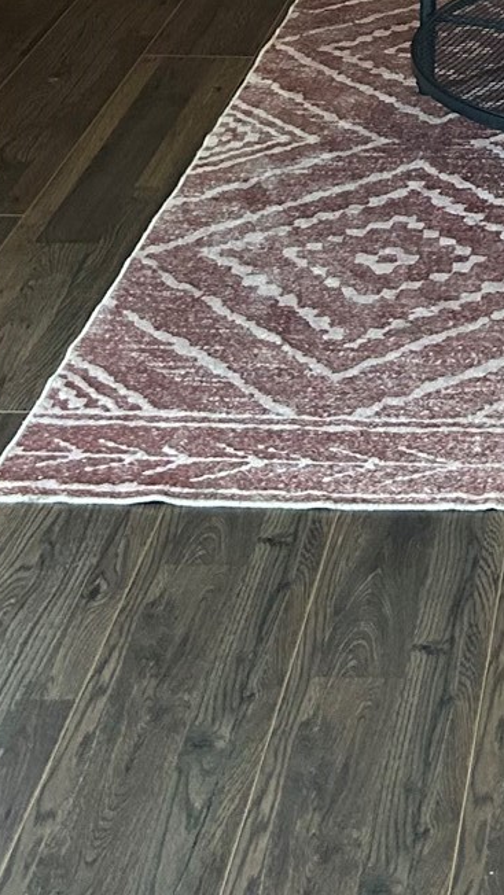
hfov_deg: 13.0
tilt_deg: -6.9
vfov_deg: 20.5
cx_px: 729
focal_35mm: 89
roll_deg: -1.1
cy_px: -442
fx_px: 2113
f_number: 1.5
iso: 250
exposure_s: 1/60
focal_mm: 5.7
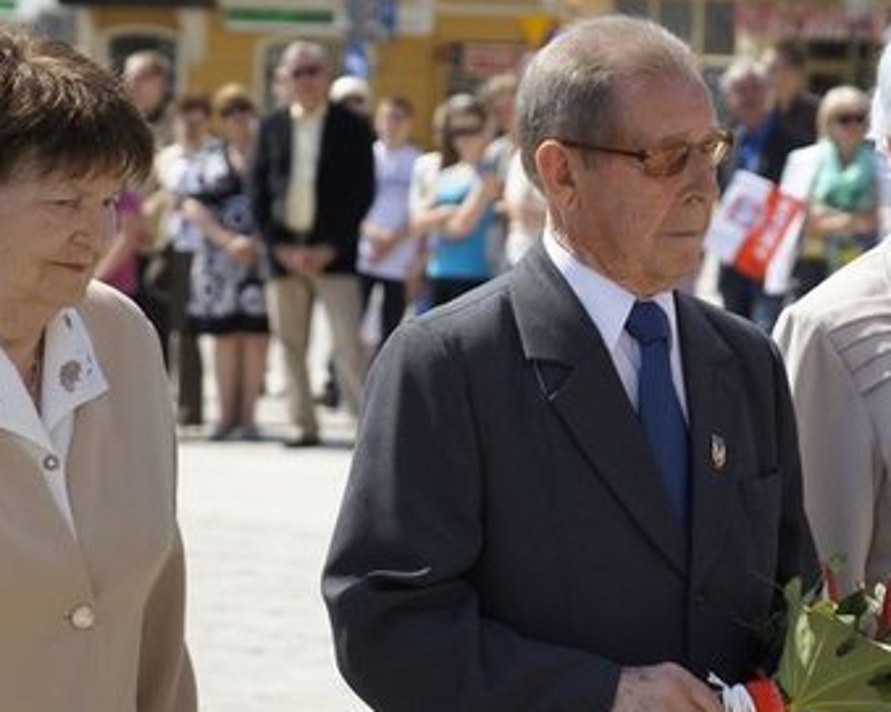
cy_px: 381
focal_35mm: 189
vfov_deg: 8.2
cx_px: 591
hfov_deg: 10.2
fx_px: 4983
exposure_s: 1/500
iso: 100
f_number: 4.5
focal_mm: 70
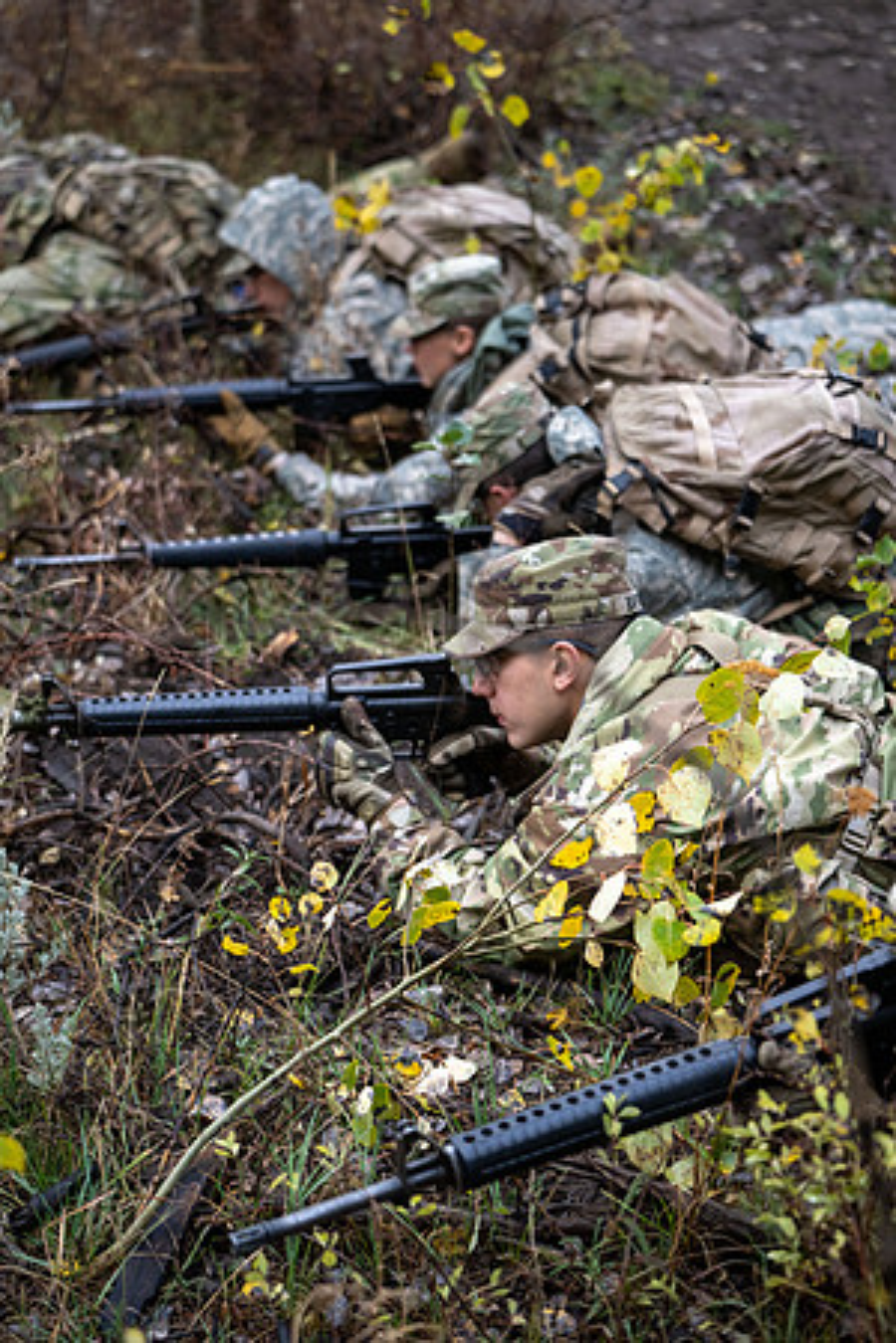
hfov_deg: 19.5
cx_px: 448
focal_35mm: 70
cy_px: 672
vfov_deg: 28.8
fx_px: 2613
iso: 1000
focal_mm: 70
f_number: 2.8
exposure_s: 1/800
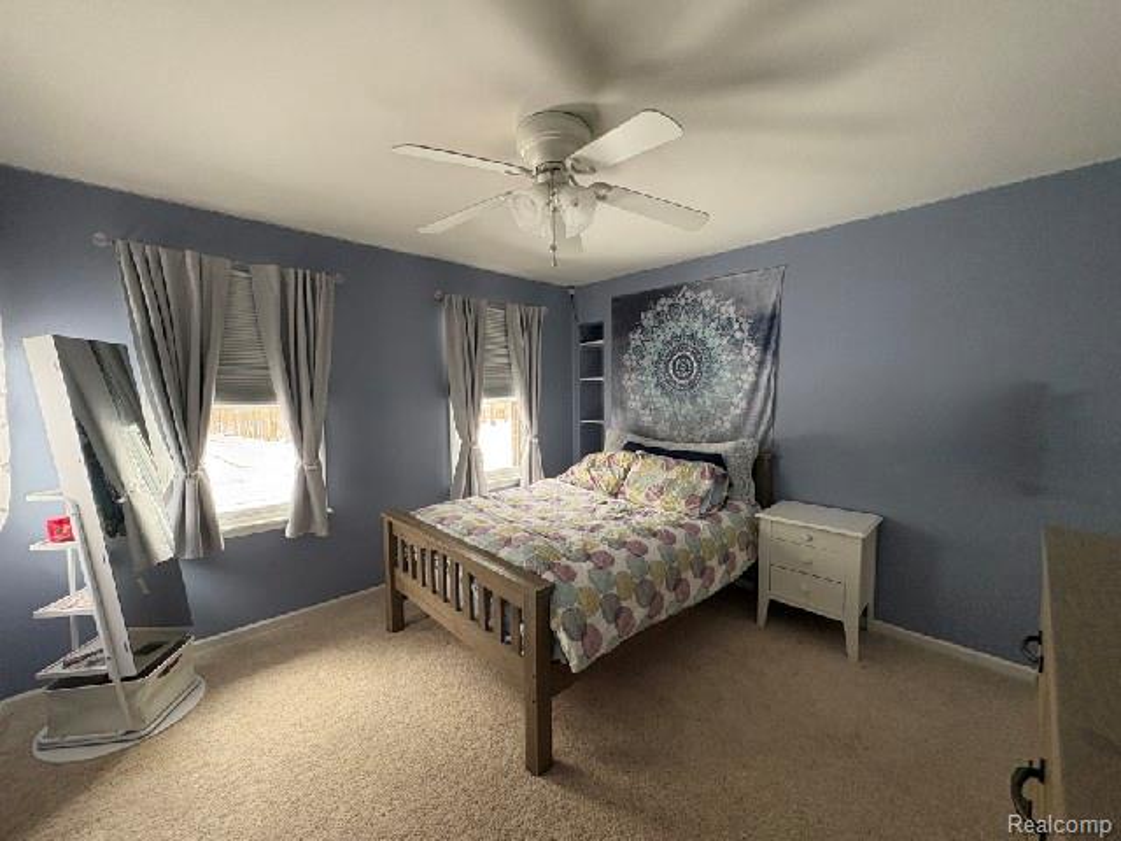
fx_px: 453
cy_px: 420
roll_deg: +0.3
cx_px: 560
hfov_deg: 102.1
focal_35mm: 14
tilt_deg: -3.3
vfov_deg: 85.7
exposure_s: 1/60
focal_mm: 2.22
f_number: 2.2
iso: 320
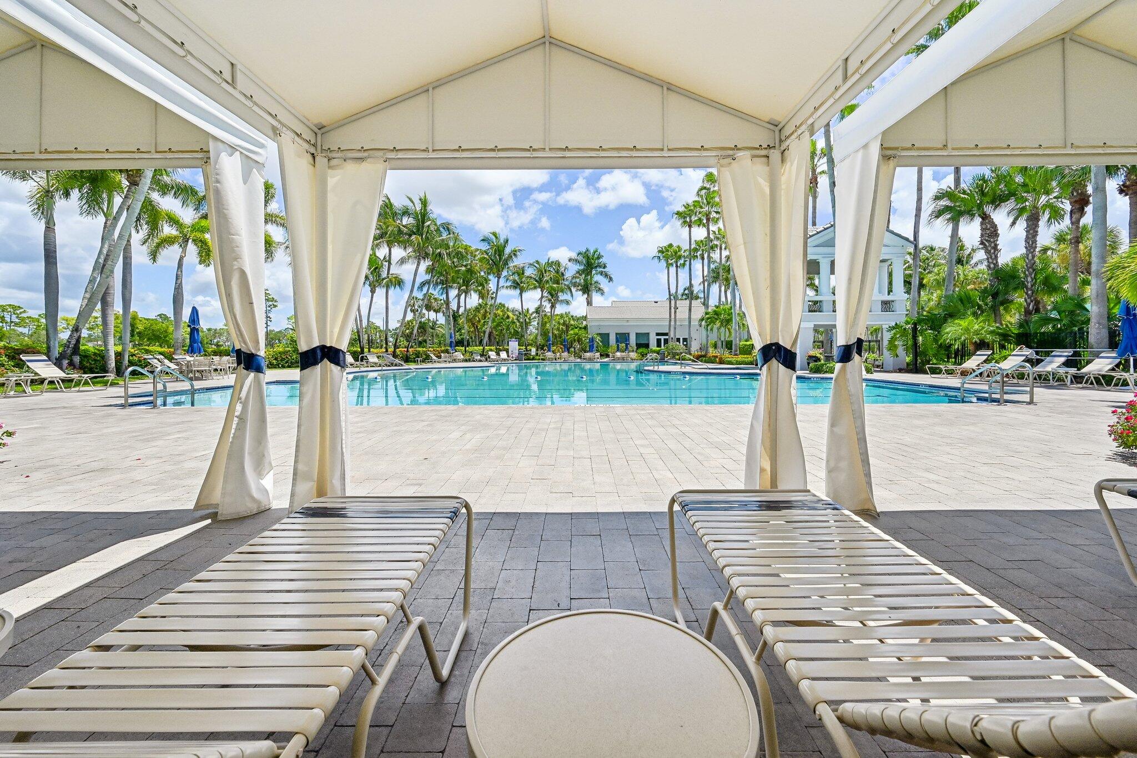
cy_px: 379
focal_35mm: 14
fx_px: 442
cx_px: 568
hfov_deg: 104.3
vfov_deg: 81.2
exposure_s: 1/2500
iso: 640
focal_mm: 14
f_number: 8
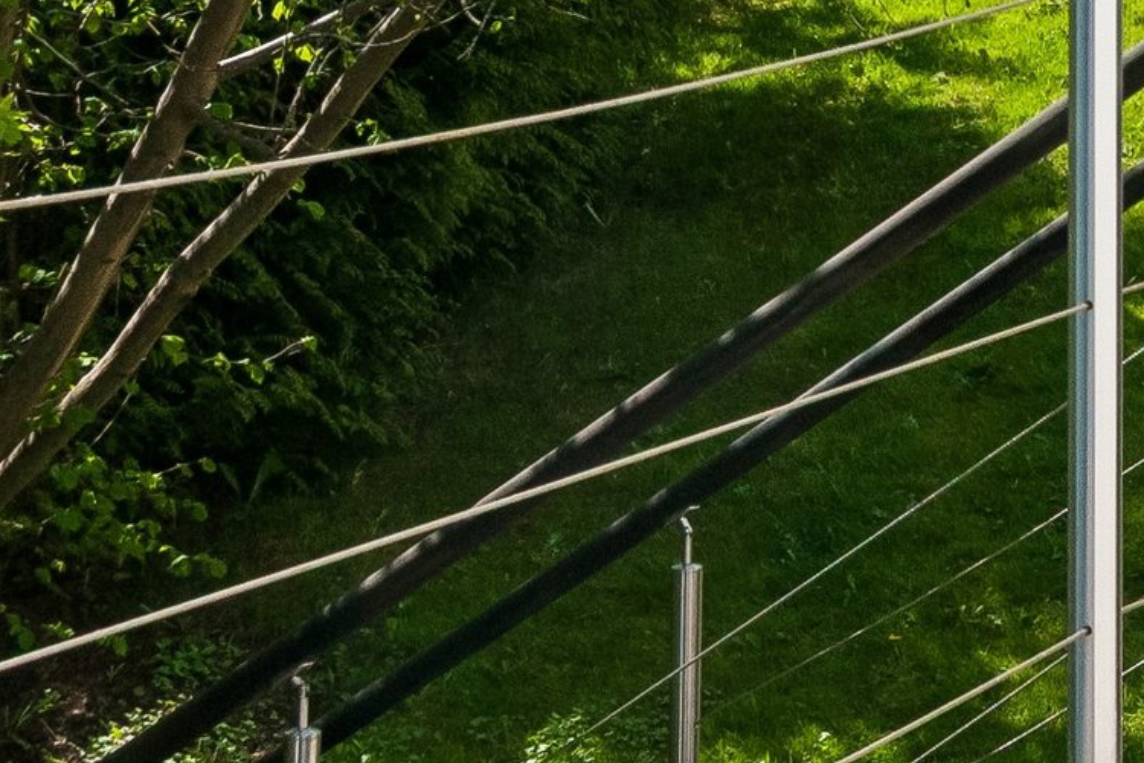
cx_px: 1586
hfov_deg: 13.6
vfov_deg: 9.1
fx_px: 4576
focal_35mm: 144
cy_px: -665
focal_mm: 24
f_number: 10
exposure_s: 1/500
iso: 200
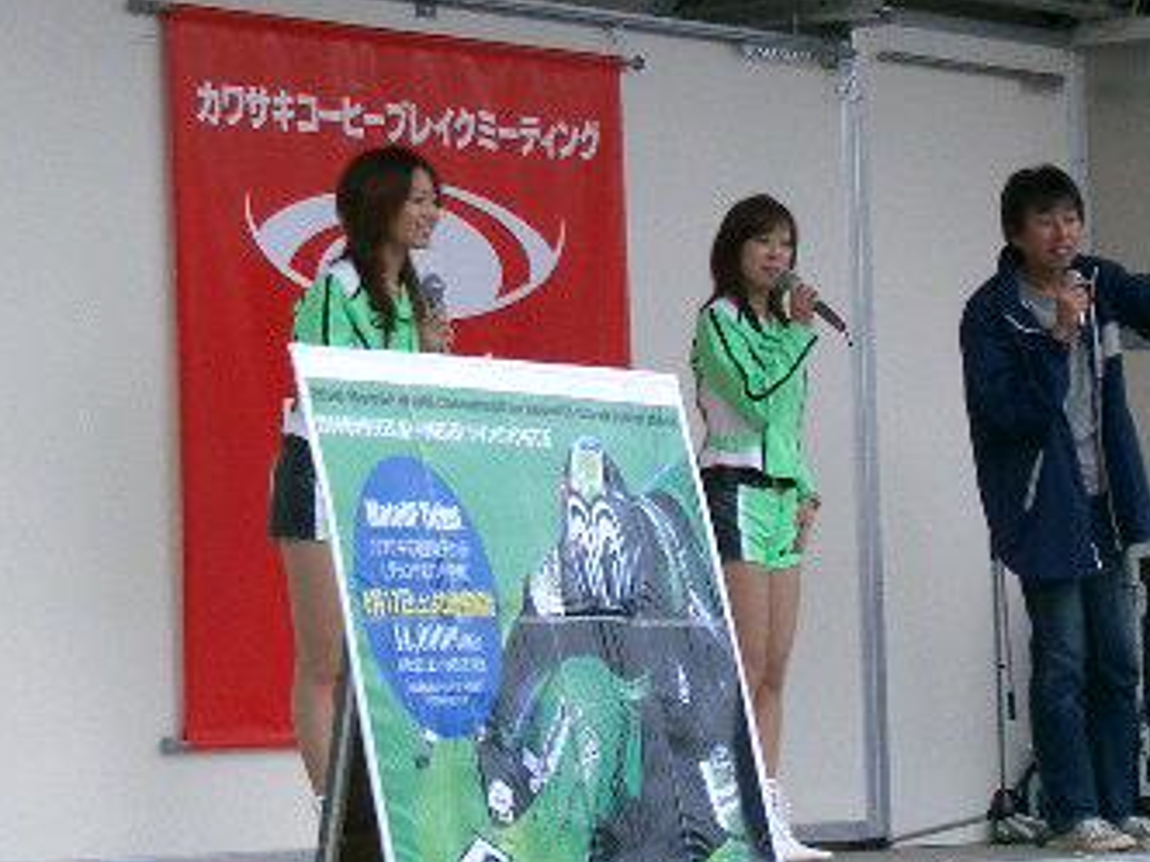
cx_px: 378
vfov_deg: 9.1
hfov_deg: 12.2
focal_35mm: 162
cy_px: 187
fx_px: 5382
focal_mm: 17.2
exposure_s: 1/500
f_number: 4.1
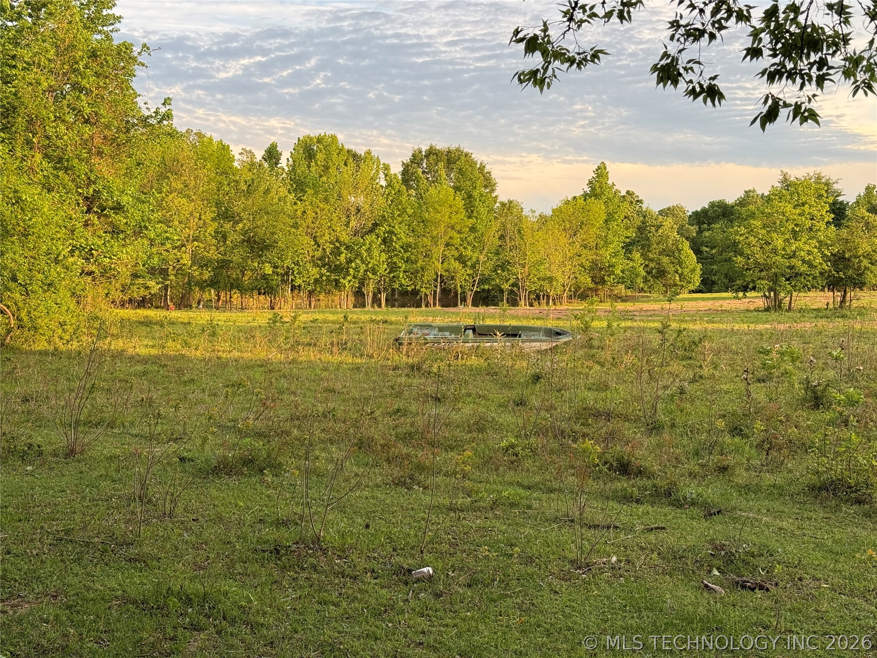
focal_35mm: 48
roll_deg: +0.0
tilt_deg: -2.2
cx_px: 438
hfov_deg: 39.7
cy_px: 329
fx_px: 1216
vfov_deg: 30.3
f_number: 1.78
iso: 64
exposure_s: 1/354
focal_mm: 6.76
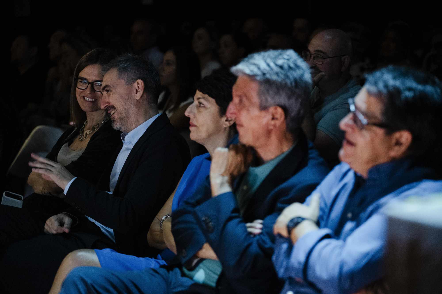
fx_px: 1166
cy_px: 147
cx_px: 221
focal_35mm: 95
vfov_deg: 14.4
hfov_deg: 21.5
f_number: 2.8
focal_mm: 95
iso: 4000
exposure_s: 1/50
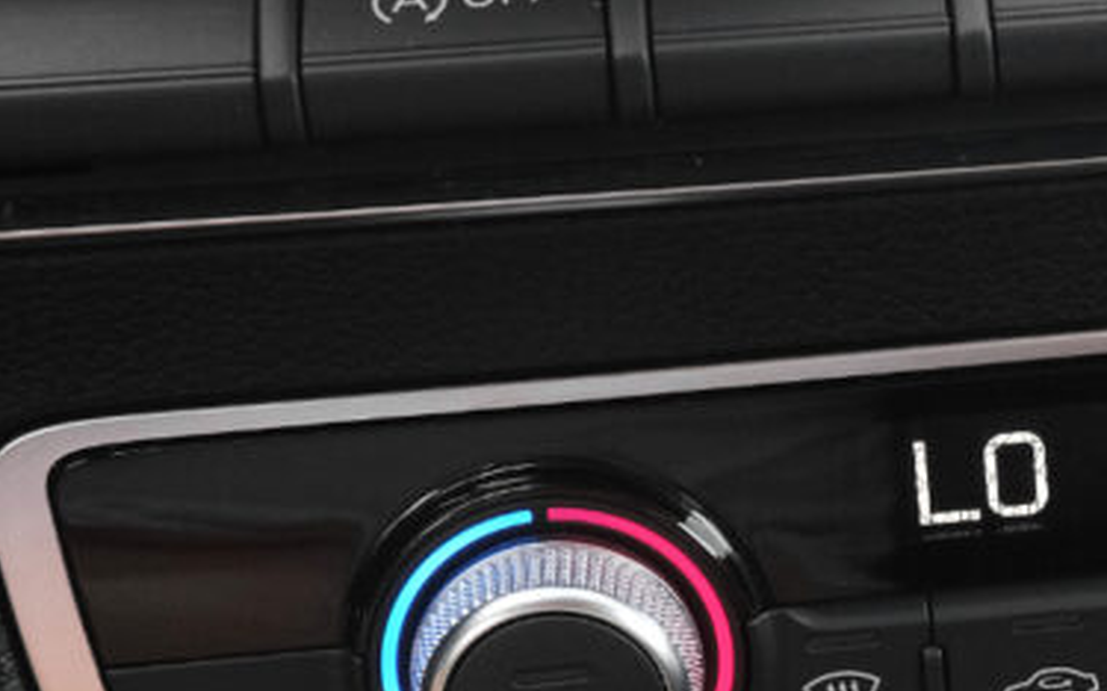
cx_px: 1367
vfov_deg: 11.2
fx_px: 3528
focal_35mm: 117
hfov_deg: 17.0
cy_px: 501
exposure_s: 1/160
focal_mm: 28
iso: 2000
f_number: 9
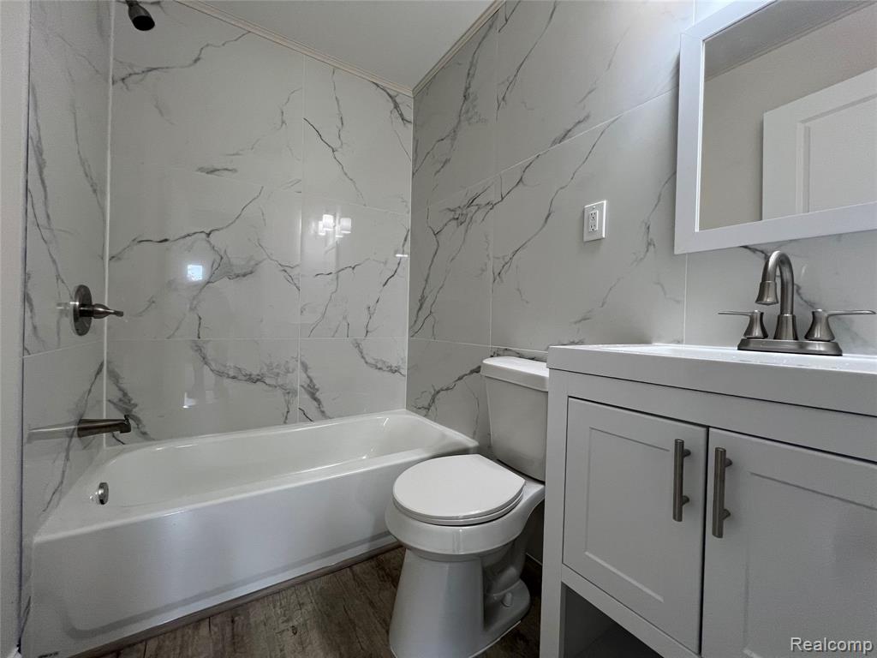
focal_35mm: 13
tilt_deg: -1.3
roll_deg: -0.8
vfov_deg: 89.9
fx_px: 329
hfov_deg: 106.2
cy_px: 329
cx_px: 438
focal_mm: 1.57
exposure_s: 1/120
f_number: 1.8
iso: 125
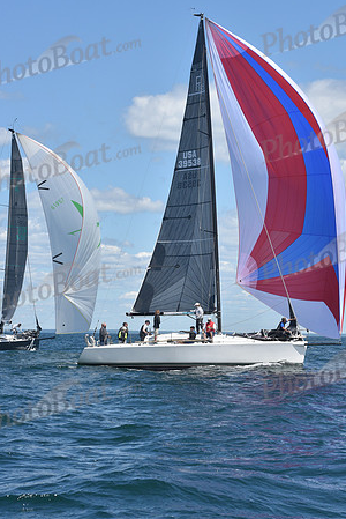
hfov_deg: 12.4
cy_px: 210
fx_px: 1598
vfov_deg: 18.4
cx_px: 201
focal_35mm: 111
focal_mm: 86
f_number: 10
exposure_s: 1/800
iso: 250
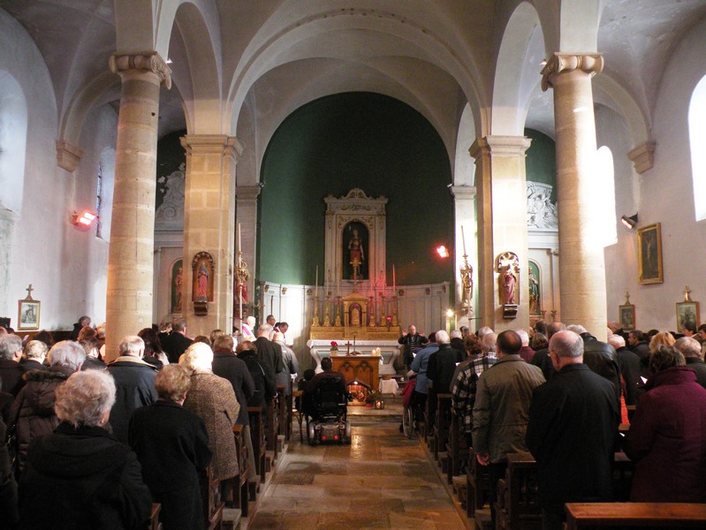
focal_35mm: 27
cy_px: 265
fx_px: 551
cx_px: 353
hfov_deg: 65.3
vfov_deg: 51.4
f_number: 2.8
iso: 319
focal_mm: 4.7
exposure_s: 1/60
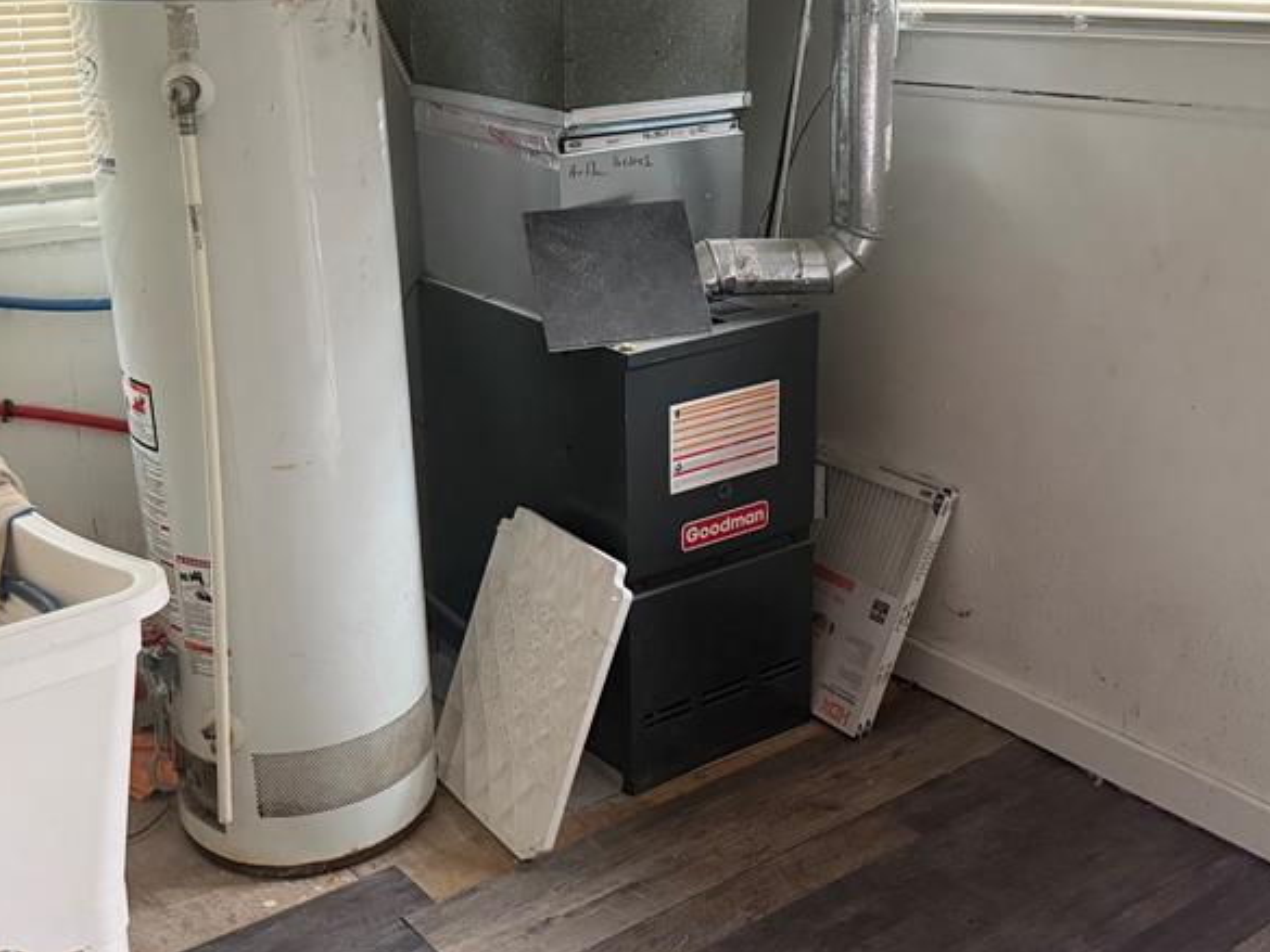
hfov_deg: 44.8
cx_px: 619
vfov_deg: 34.2
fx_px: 1541
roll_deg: +0.8
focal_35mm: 42
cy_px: 379
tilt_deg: -15.1
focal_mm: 6.76
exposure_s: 1/60
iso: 640
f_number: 1.78
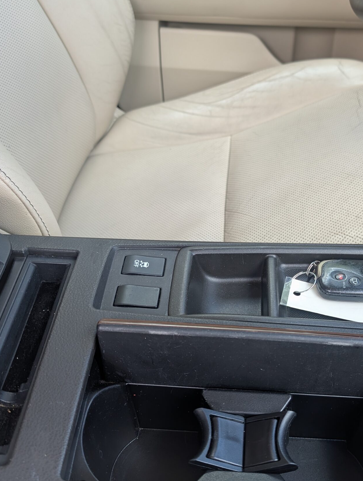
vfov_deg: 50.0
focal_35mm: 37
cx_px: 249
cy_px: 260
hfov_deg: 38.2
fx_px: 516
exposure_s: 1/157
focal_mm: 6.9
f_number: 1.68
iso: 45
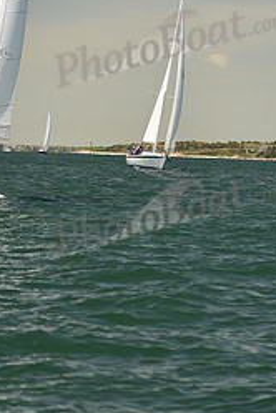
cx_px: -31
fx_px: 2465
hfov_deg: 6.4
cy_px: -18
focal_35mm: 215
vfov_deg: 9.5
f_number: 5
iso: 250
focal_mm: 92
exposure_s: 1/800
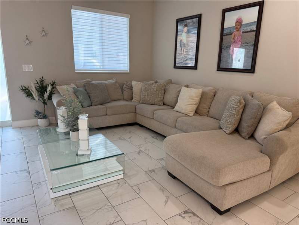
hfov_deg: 71.6
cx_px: 150
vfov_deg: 56.8
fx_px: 207
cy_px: 112
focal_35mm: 24
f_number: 1.78
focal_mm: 6.76
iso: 160
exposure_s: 1/120
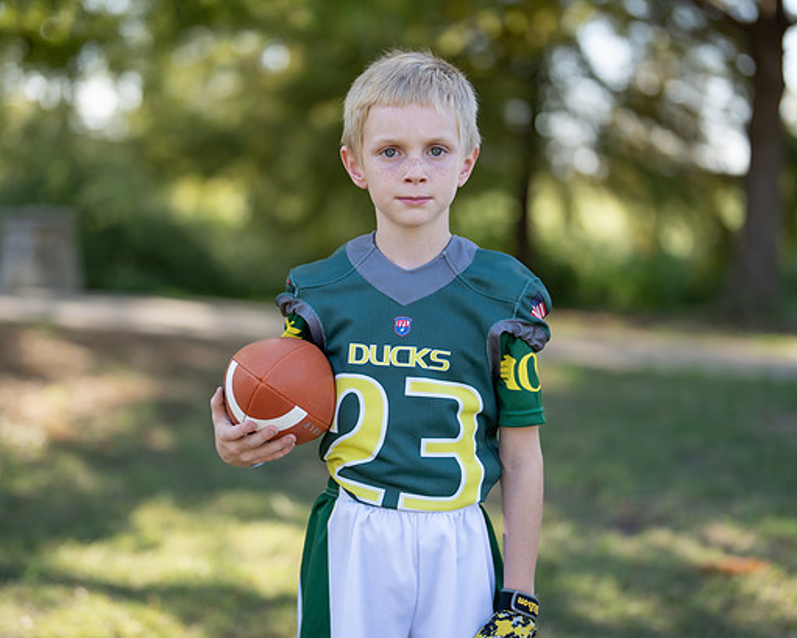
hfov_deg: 30.0
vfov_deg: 24.2
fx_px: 1486
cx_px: 365
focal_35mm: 63
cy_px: 326
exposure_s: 1/1250
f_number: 1.2
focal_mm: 50
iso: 100
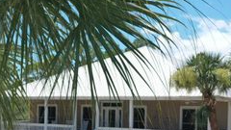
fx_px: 374
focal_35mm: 61
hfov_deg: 34.3
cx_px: 94
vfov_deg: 19.4
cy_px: 117
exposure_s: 1/1000
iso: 100
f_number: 3.5
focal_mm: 10.26
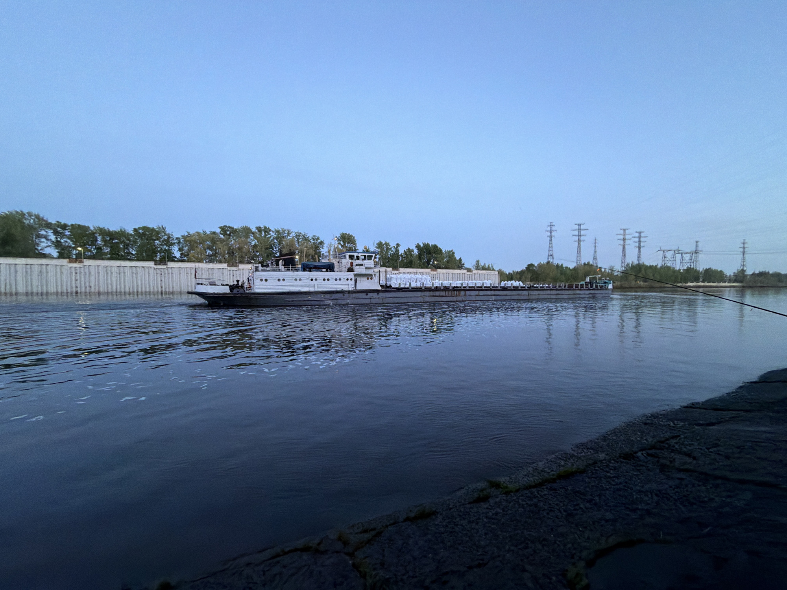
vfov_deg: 85.7
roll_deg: +0.8
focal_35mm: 14
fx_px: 318
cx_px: 394
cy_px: 295
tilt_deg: -1.6
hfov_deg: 102.1
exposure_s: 1/60
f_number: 2.2
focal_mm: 2.22
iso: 640
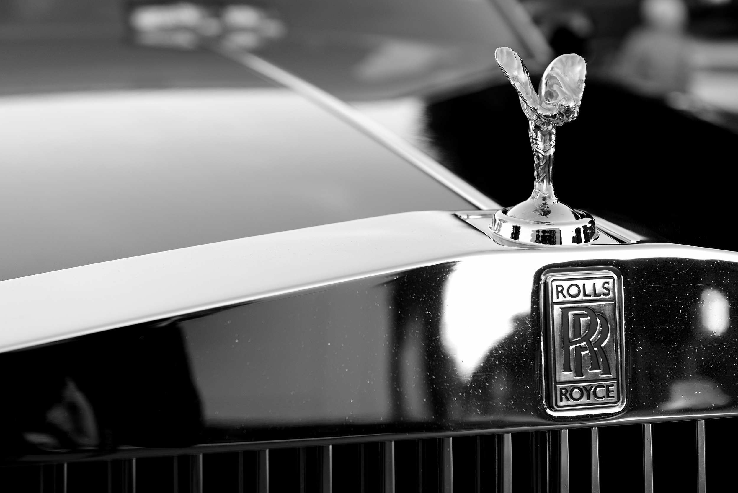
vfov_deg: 22.6
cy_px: 246
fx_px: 1230
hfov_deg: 33.4
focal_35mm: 60
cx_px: 369
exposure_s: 1/400
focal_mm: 60
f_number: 4.5
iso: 400
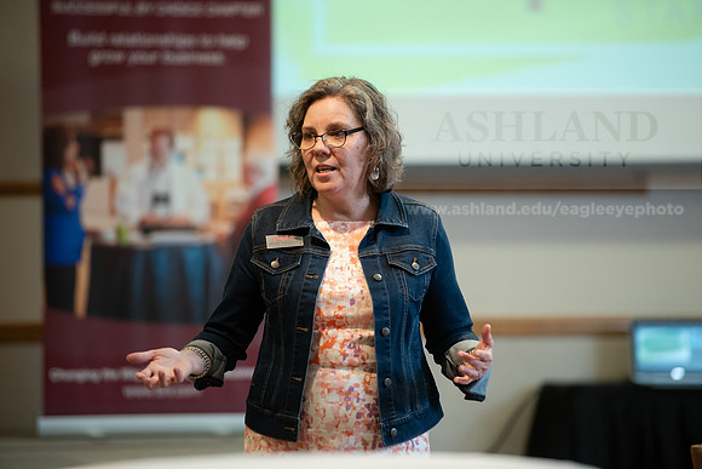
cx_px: 351
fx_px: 3901
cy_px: 234
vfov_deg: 6.9
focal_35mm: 200
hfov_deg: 10.3
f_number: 3.2
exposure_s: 1/200
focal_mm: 200
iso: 2000
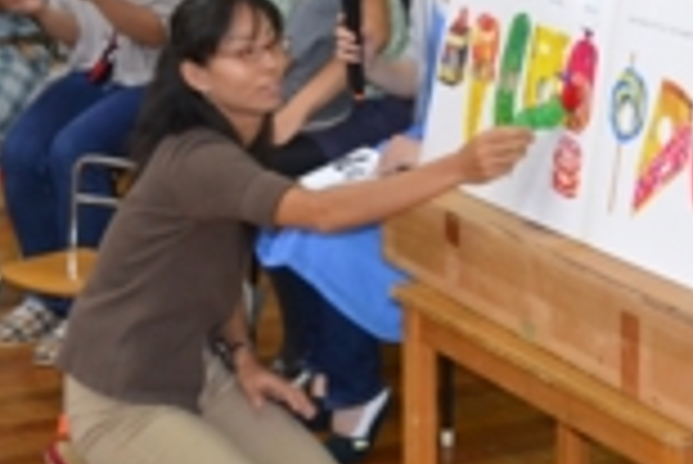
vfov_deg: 11.5
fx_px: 2254
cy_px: -74
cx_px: 518
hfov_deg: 17.4
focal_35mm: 117
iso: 1400
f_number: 4.5
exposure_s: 1/60
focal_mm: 30
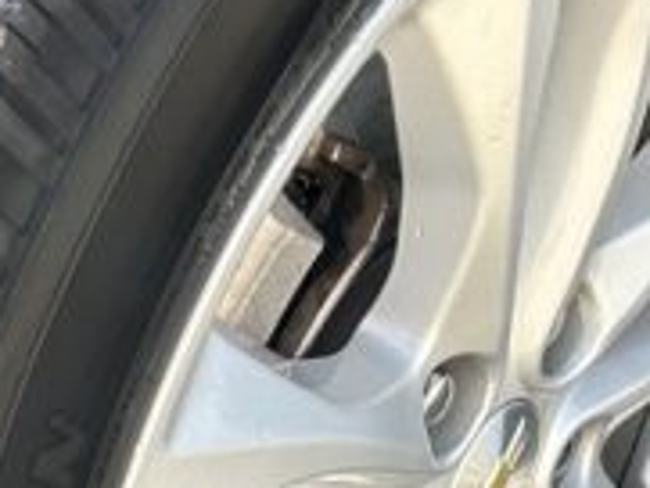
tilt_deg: -27.3
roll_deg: -1.6
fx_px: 2762
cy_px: 495
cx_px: 194
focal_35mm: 147
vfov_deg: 10.0
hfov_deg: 13.4
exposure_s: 1/521
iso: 50
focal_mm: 5.7
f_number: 1.5
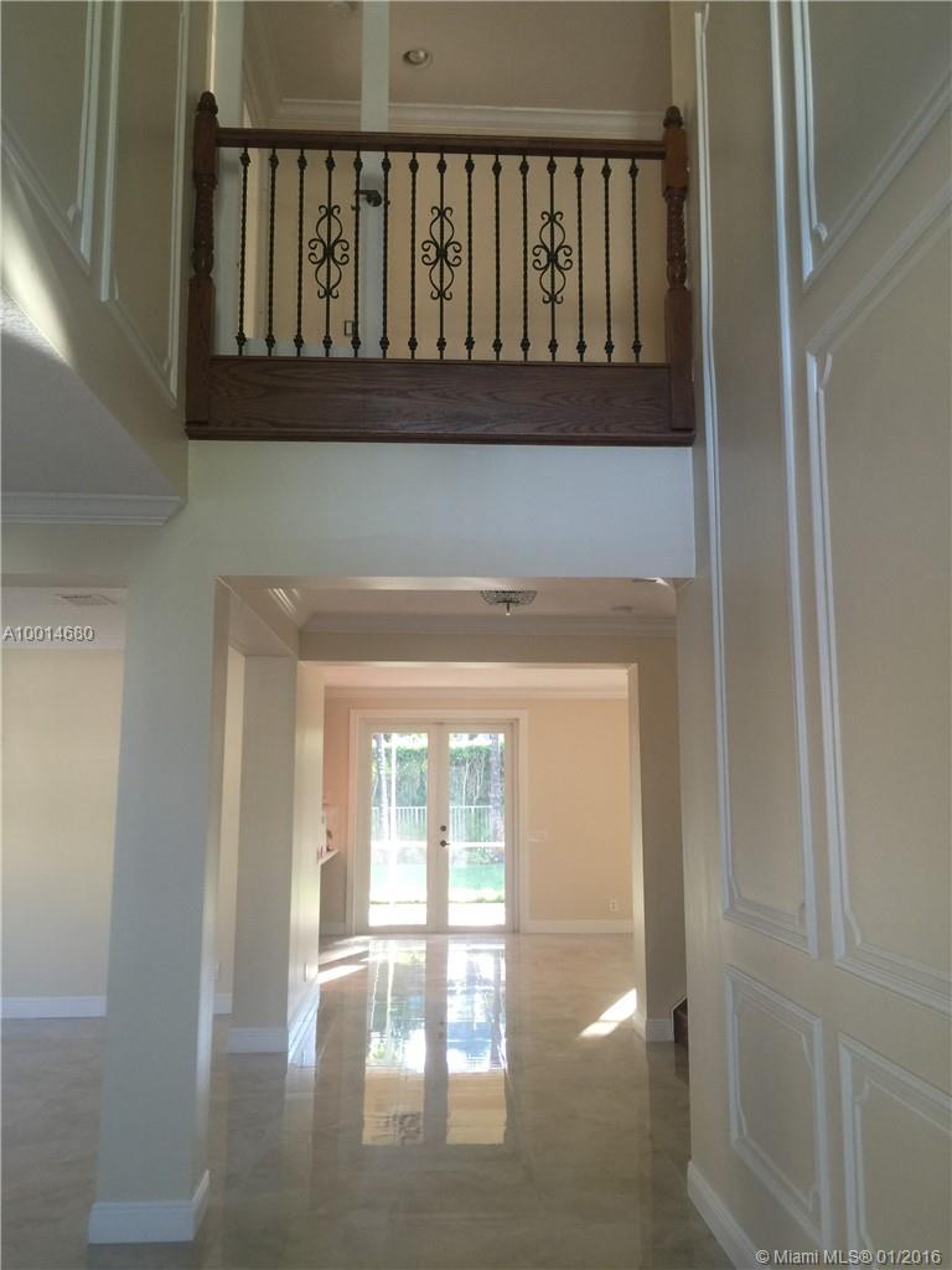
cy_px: 635
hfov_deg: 48.2
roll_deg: +0.0
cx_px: 476
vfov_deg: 61.7
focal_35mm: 29
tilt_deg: +9.7
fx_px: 1063
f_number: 2.2
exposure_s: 1/15
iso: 40
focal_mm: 4.15
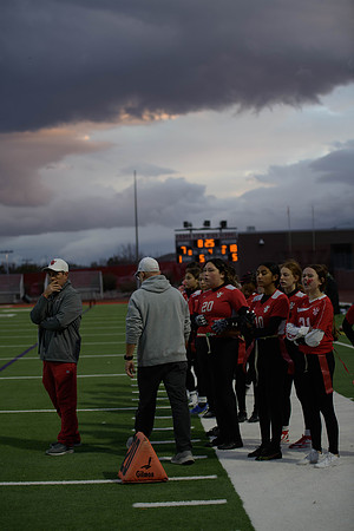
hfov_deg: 19.5
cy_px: 266
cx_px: 177
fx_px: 1032
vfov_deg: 28.8
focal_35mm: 70
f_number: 2.8
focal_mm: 70
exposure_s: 1/200
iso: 200
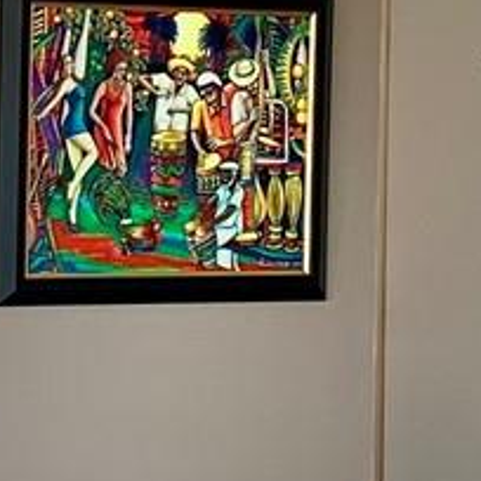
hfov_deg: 9.6
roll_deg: -0.6
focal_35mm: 180
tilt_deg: -0.2
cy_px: 271
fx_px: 2830
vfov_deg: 9.7
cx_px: -75
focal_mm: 4.25
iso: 64
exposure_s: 1/120
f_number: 1.8
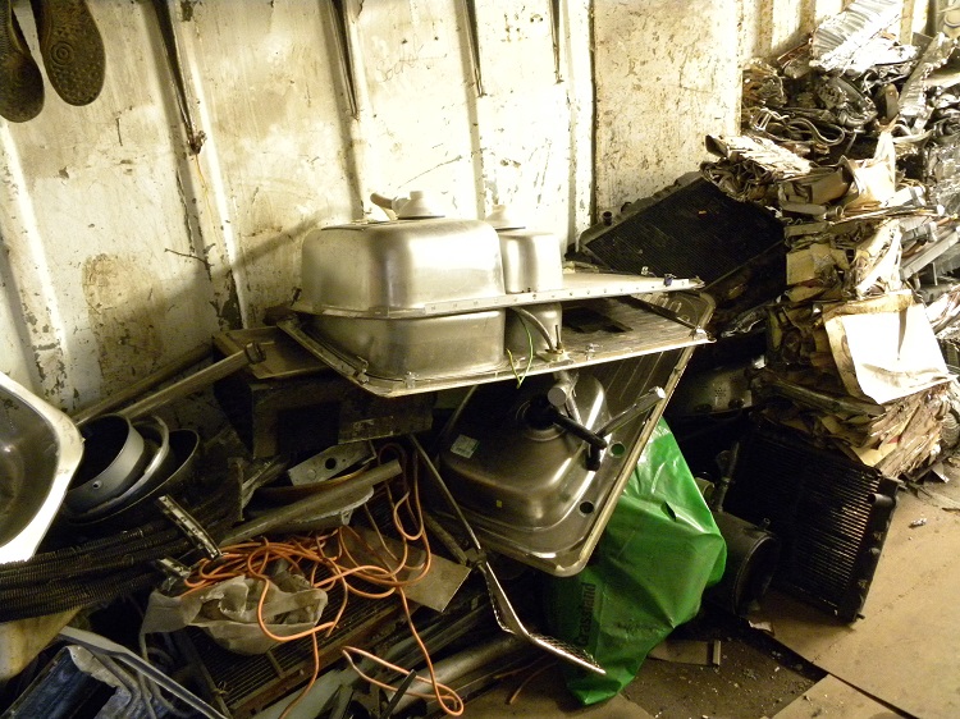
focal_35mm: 33
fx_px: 915
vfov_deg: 42.9
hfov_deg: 55.4
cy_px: 360
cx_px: 480
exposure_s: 1/9.5
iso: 573
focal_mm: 5.9
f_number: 2.8
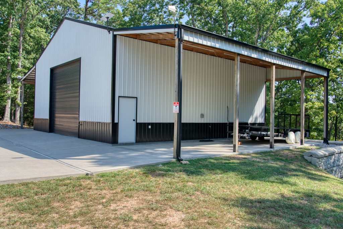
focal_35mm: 29
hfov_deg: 63.7
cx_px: 172
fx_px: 276
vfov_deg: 44.9
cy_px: 114
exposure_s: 1/1000
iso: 100
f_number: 8
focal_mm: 29
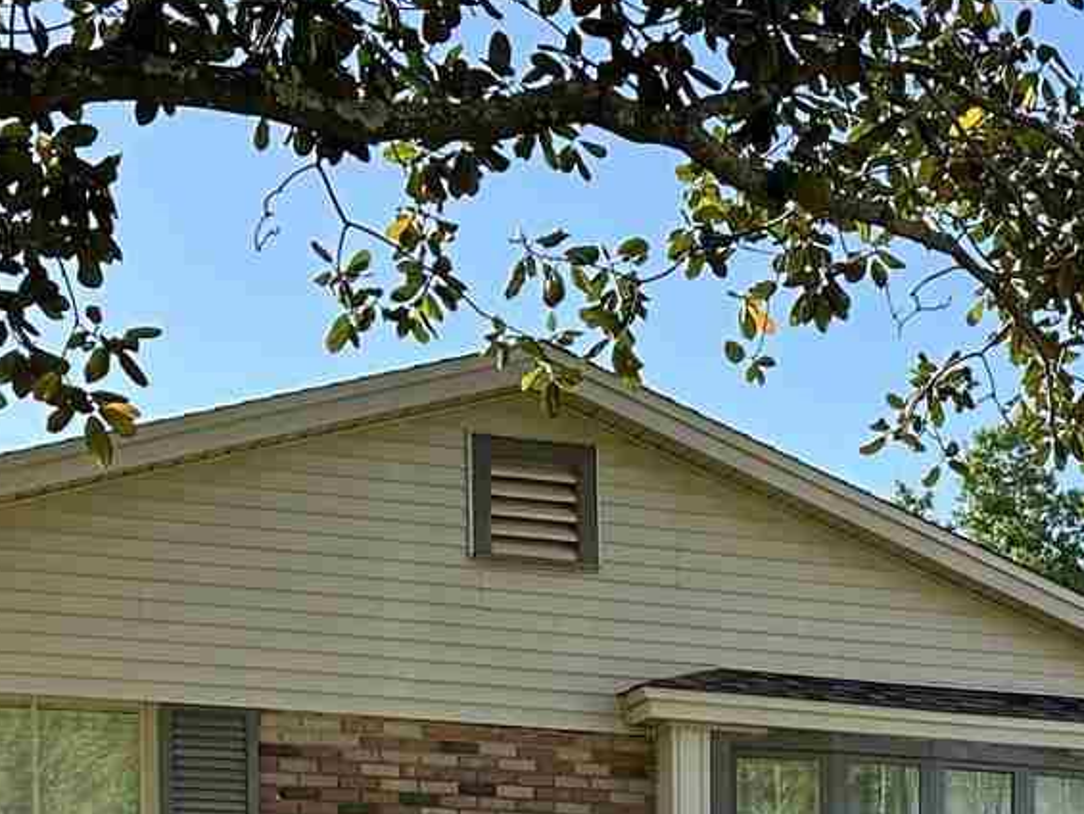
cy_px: 1202
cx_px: 1228
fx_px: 2725
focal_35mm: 87
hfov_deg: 21.2
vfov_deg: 15.7
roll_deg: -0.3
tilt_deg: -5.0
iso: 80
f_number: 1.78
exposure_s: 1/1304
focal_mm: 6.86
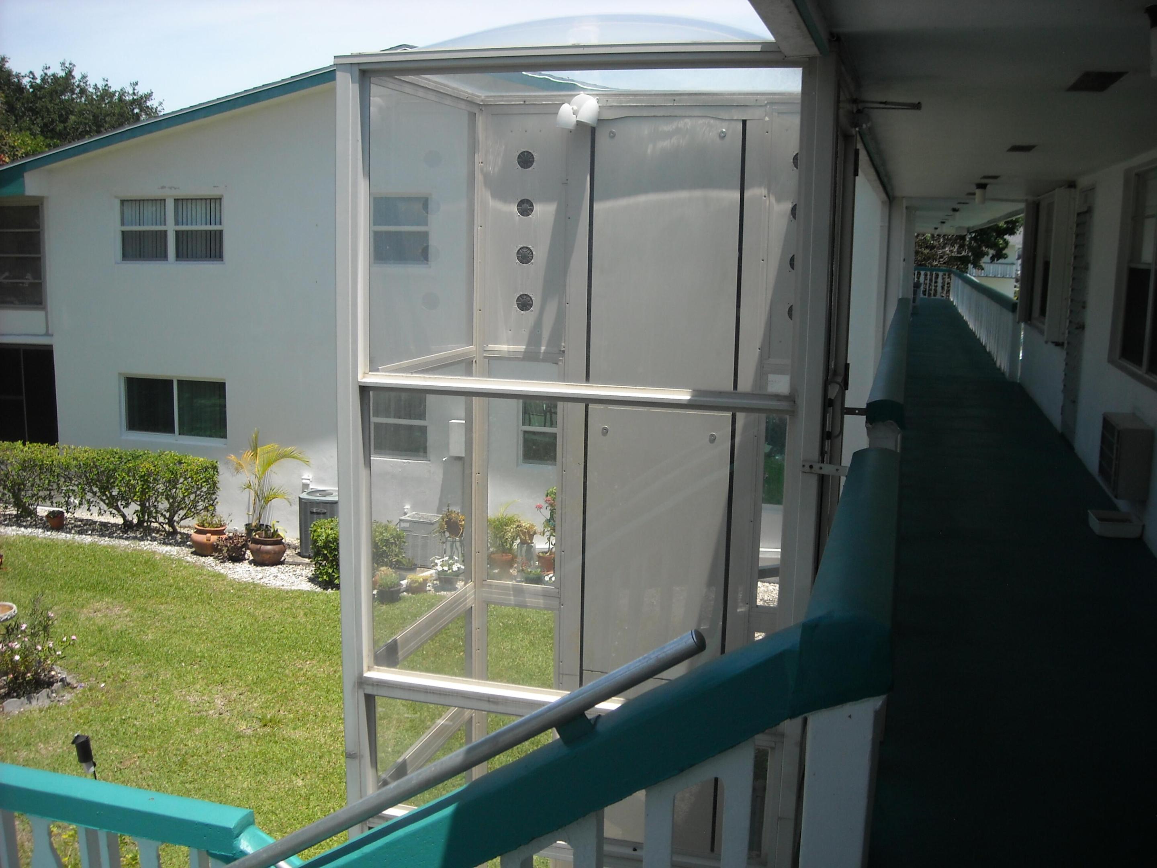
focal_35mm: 35
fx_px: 1170
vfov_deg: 40.7
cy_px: 434
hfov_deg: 52.6
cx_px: 578
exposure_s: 1/250
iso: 64
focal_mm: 5.7
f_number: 5.6
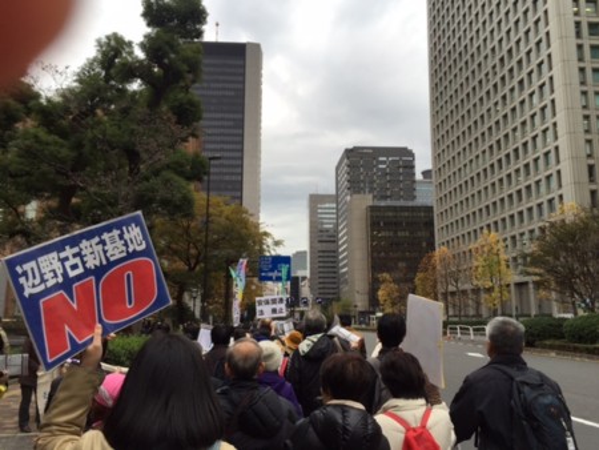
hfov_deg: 61.6
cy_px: 225
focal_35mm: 29
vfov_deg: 48.3
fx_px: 502
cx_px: 300
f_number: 2.2
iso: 32
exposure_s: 1/231
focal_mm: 4.15
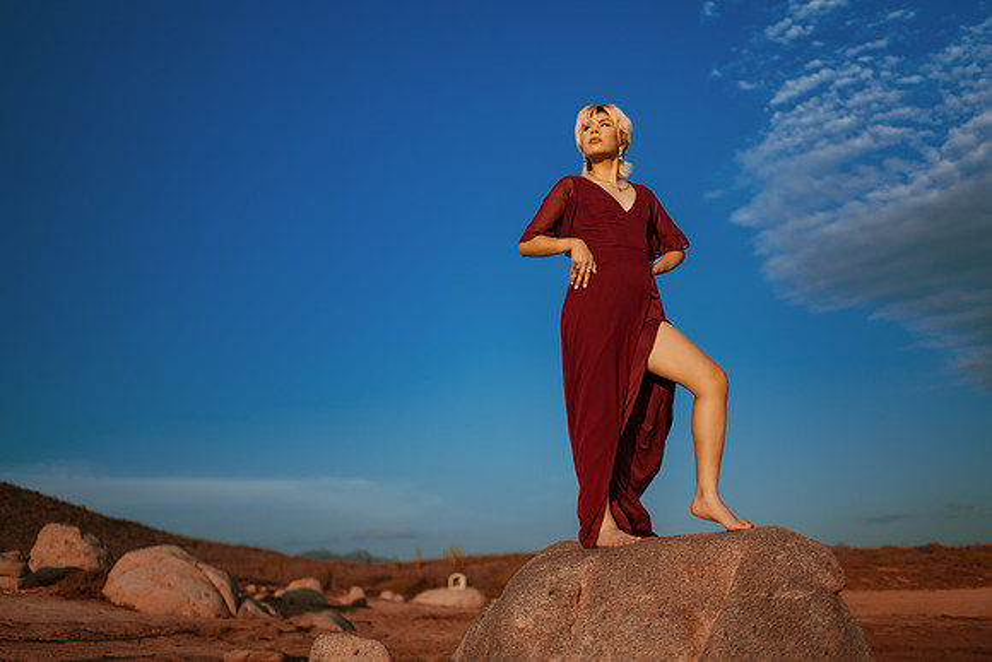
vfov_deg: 37.9
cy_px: 331
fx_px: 965
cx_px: 496
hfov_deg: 54.4
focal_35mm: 35
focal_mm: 35
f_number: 1.4
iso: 100
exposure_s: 1/8000
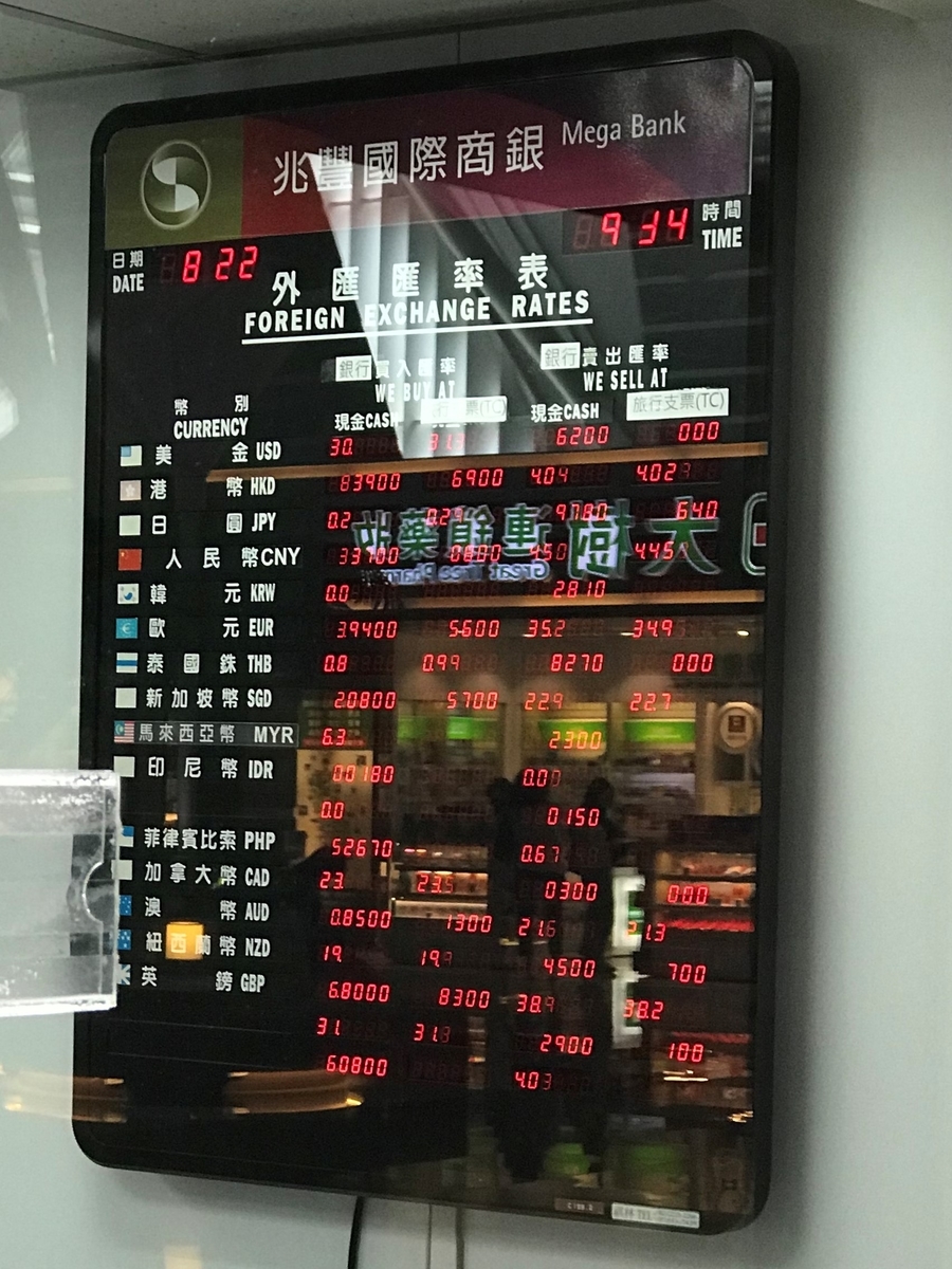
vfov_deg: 33.8
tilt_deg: +0.5
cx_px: 476
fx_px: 2090
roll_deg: -0.7
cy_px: 634
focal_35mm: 57
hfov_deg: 25.7
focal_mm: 6.6
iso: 100
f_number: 2.8
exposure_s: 1/60
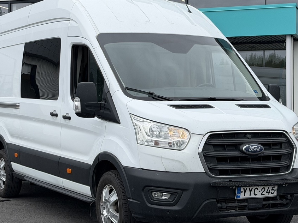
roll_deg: -0.5
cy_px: 72
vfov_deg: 17.9
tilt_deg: +3.2
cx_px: 135
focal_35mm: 82
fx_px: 706
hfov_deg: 23.8
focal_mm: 6.76
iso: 64
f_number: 1.78
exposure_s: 1/1883
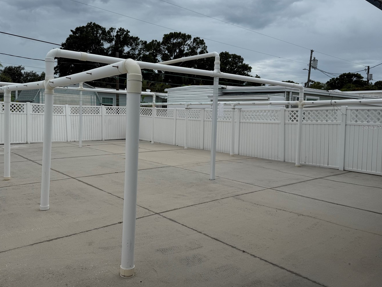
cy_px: 127
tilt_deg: -5.4
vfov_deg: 48.1
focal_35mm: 29
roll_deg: -2.0
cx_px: 159
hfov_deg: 61.3
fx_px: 320
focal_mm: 6.76
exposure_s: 1/8130
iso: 80
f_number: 1.78
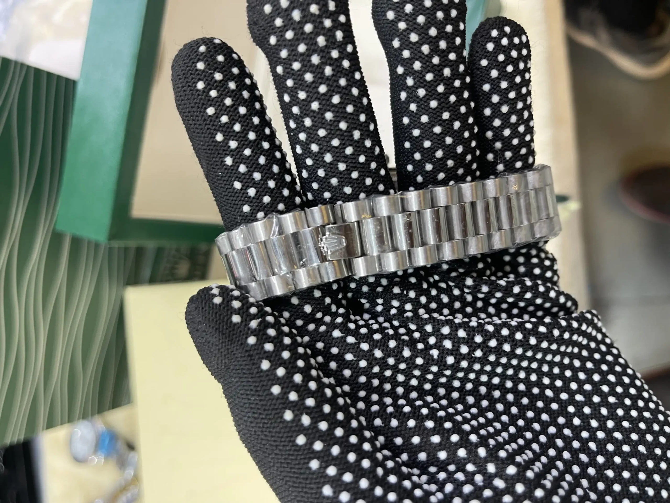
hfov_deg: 69.4
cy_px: 252
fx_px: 484
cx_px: 335
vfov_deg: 54.9
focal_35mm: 25
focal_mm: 5.1
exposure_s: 1/50
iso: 80
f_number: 1.6
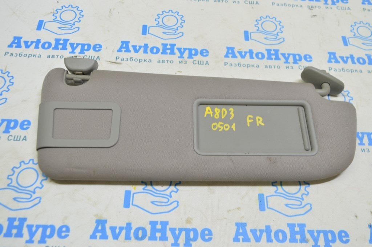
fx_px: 341
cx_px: 186
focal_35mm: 33
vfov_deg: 39.9
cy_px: 124
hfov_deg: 57.3
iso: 400
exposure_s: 1/20
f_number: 5.6
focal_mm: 22
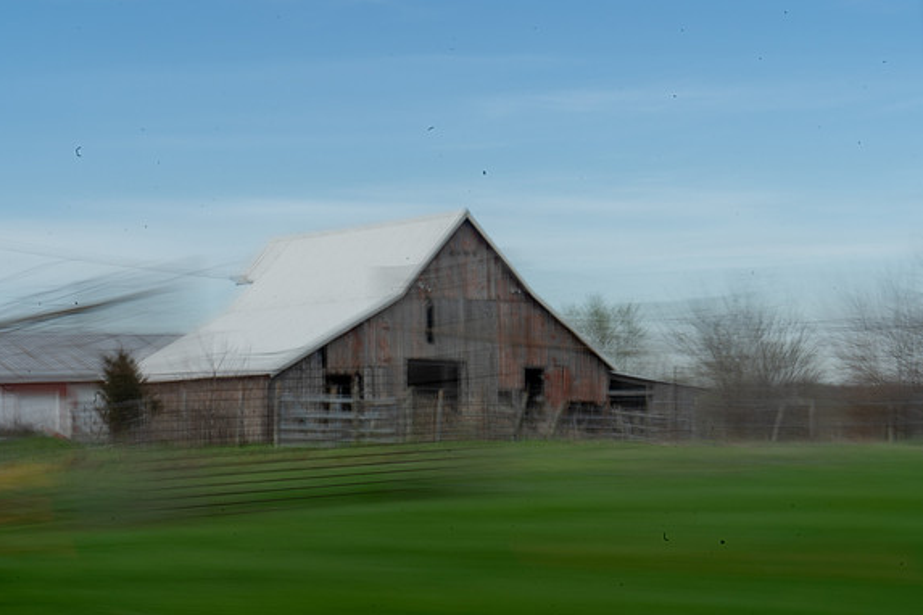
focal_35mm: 75
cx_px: 445
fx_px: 1923
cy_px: 309
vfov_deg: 18.2
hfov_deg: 27.0
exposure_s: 1/6
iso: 100
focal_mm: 70
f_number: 36
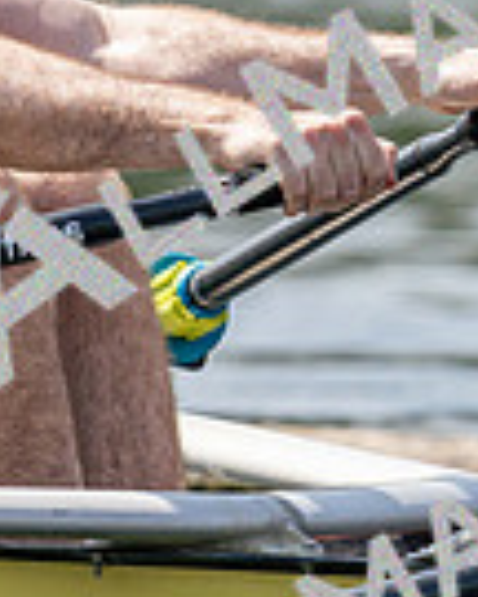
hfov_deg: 1.1
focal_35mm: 1455
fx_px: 25730
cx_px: -420
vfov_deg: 1.3
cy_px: -24
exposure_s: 1/1600
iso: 250
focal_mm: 362
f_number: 6.3
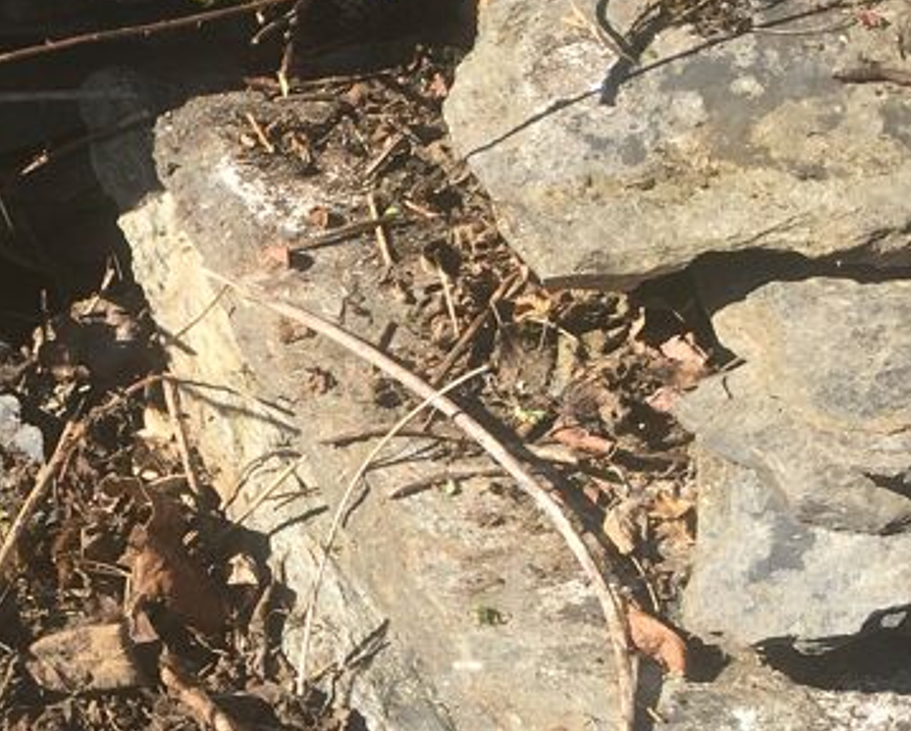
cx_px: 5
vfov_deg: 14.3
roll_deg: +1.2
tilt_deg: -44.0
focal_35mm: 105
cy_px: 841
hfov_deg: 17.8
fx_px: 2834
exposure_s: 1/793
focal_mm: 4.15
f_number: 2.2
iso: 25
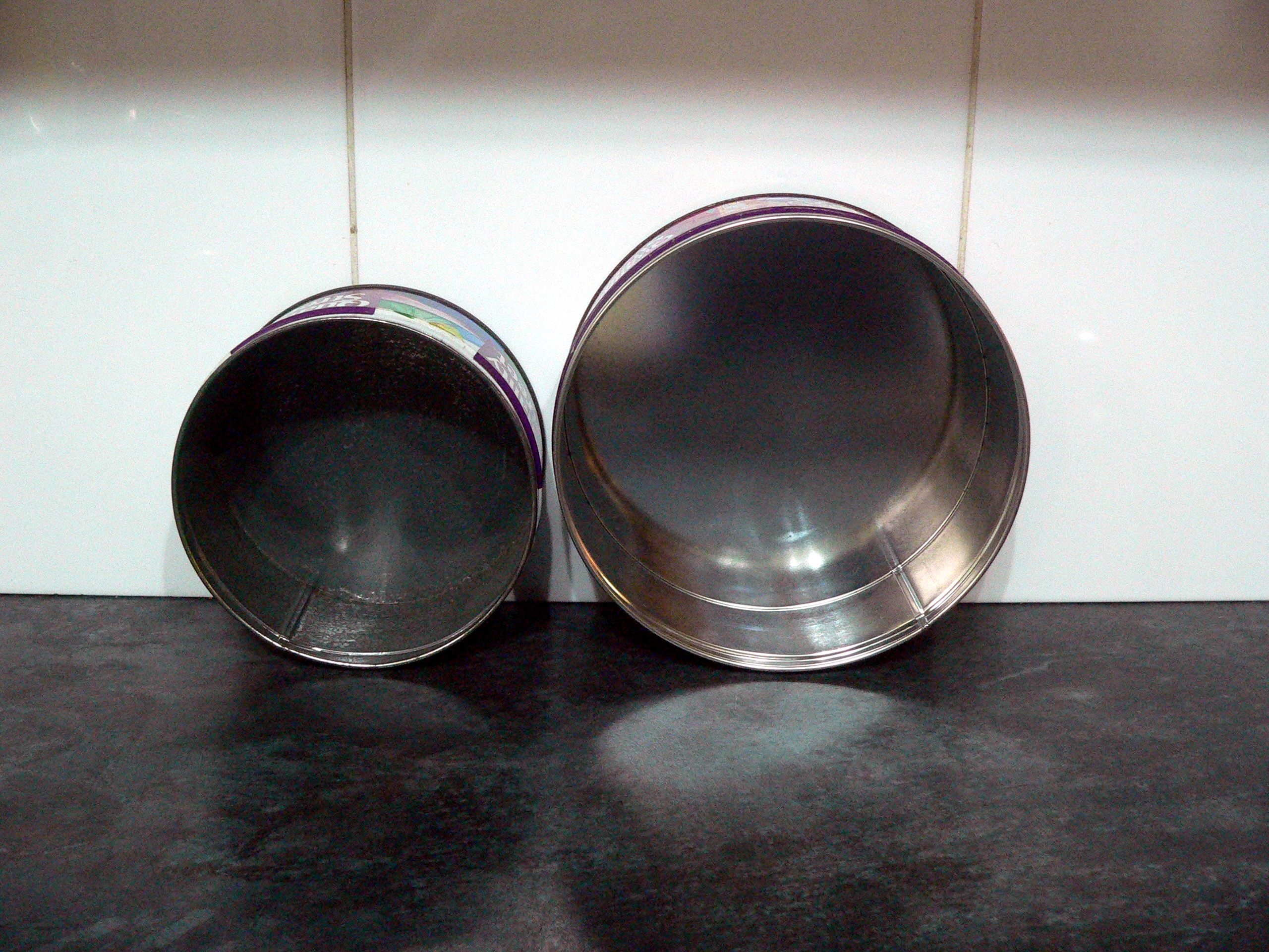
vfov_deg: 39.7
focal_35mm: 36
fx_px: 1320
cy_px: 476
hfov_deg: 51.4
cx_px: 634
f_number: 2.8
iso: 400
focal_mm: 6
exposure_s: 1/20
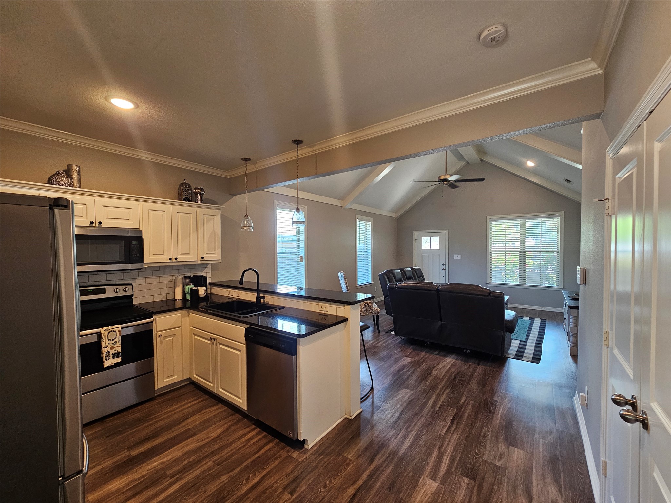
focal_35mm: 13
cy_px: 252
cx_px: 336
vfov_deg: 89.9
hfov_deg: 106.2
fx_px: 252
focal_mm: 2.2
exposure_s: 1/60
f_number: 2.2
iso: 250
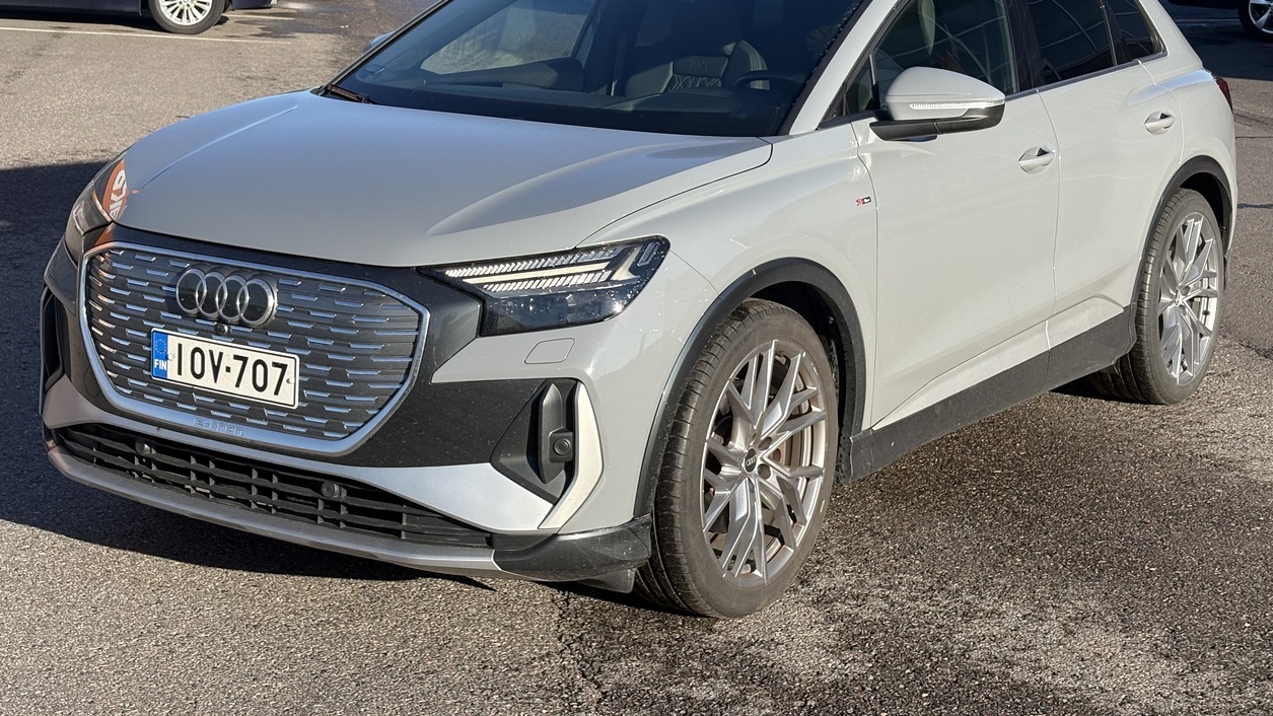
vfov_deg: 18.4
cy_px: 178
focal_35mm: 65
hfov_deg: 32.3
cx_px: 594
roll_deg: -2.9
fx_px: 2194
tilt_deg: -5.1
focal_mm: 5.96
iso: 32
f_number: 1.6
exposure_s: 1/1590
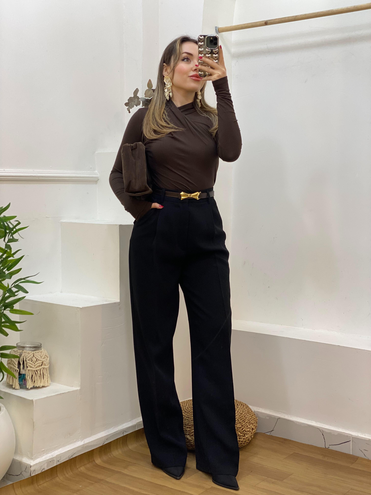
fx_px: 743
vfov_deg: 36.8
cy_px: 248
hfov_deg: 28.0
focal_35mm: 52
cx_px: 186
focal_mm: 6
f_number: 2
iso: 100
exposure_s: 1/100
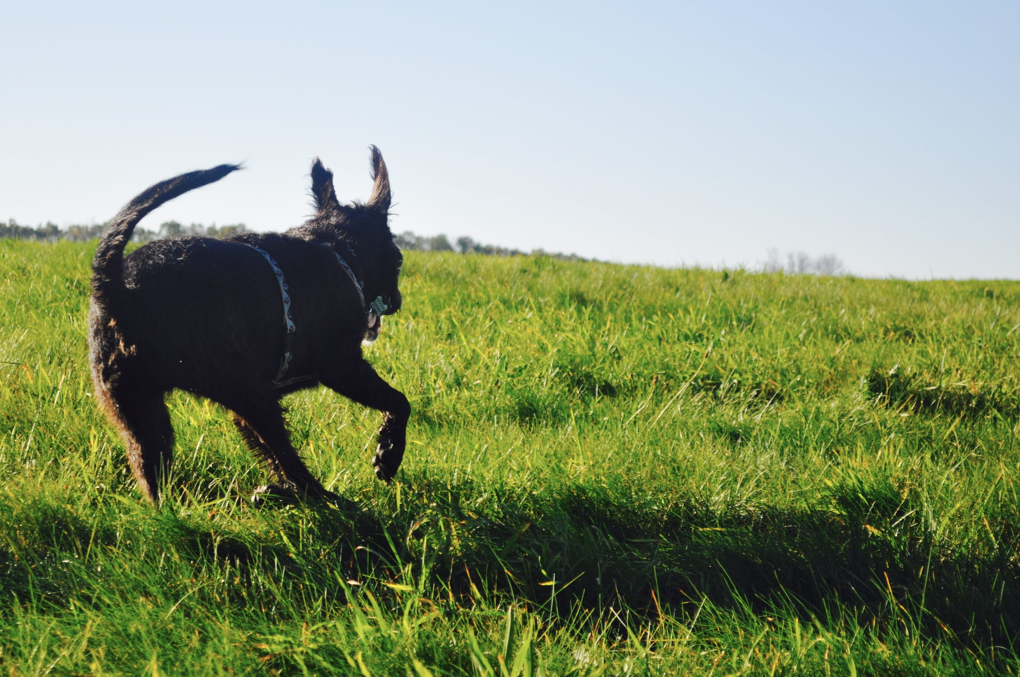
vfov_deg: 12.8
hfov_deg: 19.1
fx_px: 3018
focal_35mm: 107
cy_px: 299
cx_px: 371
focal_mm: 55
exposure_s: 1/1250
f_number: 5.6
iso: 400
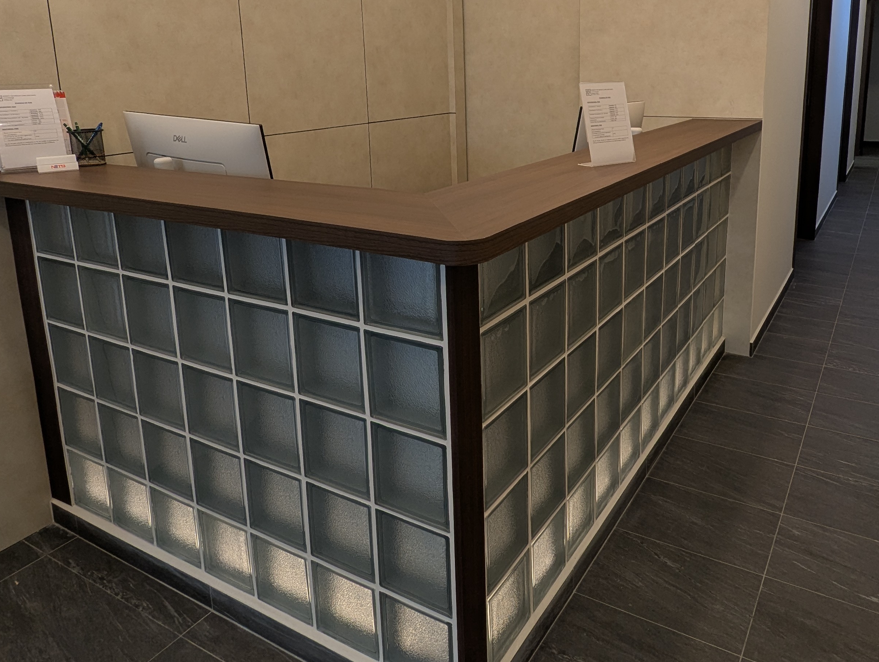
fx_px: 686
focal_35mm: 27
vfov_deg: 50.1
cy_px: 195
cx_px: 493
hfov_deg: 65.0
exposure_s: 1/98.1
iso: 47
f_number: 2.2
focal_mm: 2.35
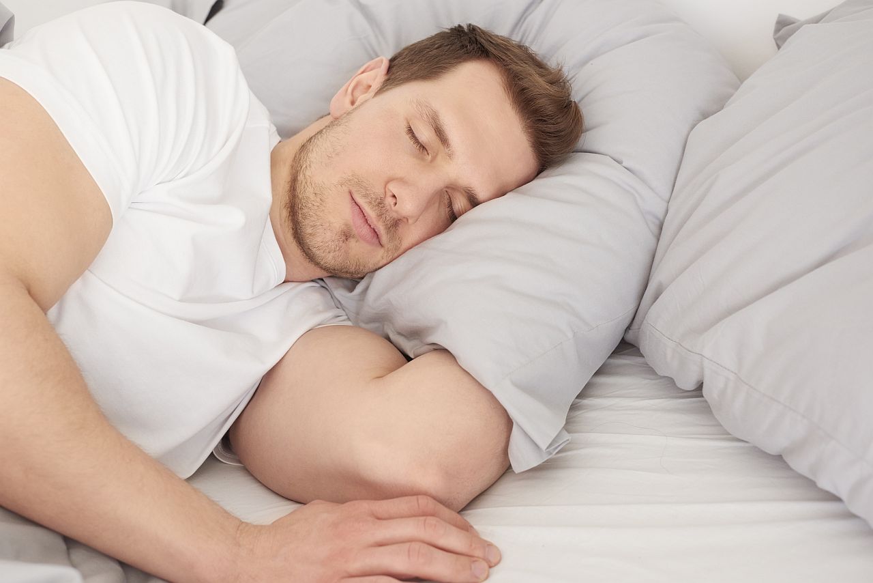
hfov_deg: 39.6
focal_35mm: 50
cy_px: 292
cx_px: 436
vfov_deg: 27.0
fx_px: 1213
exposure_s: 1/200
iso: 720
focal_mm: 50
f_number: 5.6
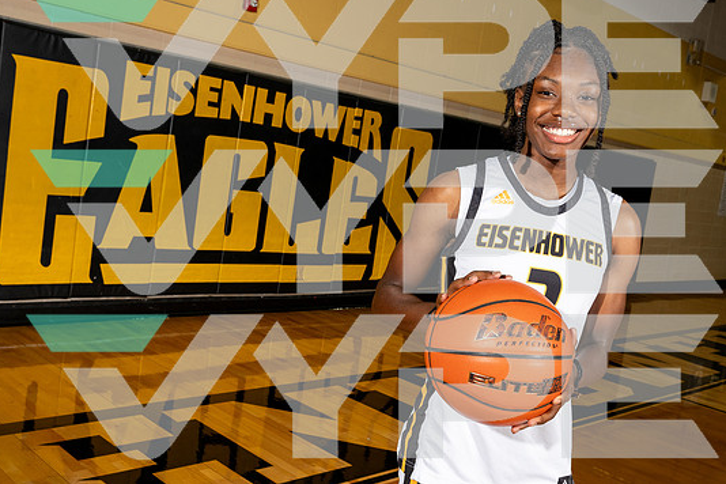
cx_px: 377
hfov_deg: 50.7
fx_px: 766
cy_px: 222
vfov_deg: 35.0
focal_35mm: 38
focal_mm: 35
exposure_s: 1/250
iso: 800
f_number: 8
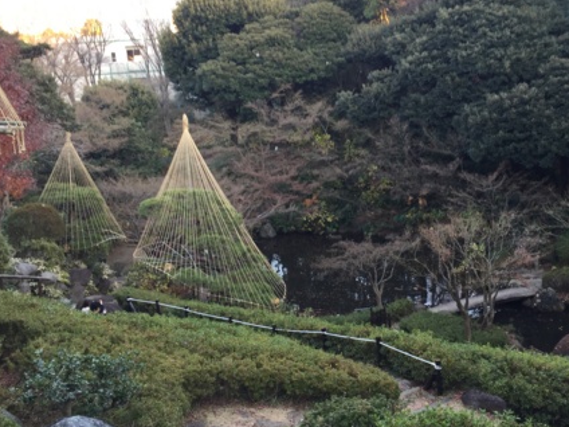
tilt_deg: -10.9
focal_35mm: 41
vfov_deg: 35.0
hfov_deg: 45.3
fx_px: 674
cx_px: 360
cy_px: 171
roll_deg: +4.4
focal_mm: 4.15
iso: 32
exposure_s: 1/60
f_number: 2.2
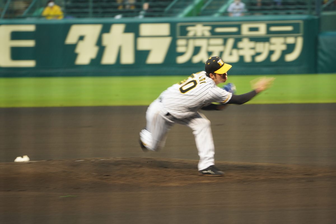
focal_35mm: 450
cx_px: 168
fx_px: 4200
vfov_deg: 3.1
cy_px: 112
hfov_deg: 4.6
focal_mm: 300
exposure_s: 1/40
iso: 200
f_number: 5.6
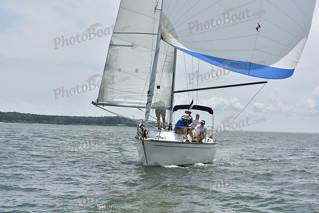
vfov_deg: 19.5
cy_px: 106
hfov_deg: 28.8
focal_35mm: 70
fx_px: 620
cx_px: 160
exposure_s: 1/1000
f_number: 11
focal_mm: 70
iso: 320
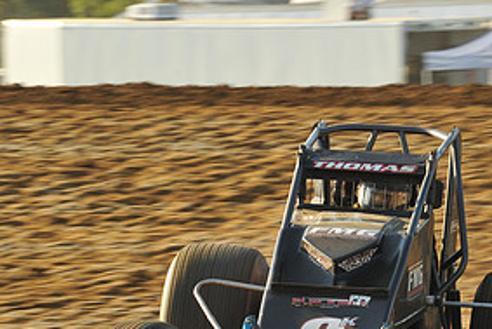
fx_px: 4485
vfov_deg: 4.2
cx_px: 337
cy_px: 332
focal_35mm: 328
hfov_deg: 6.3
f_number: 9
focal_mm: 160
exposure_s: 1/320
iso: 400
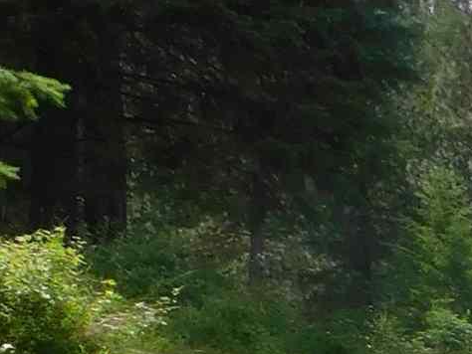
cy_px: 620
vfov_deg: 9.5
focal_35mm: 149
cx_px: 1274
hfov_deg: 10.5
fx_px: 2033
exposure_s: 1/1000
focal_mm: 4
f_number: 3
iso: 125
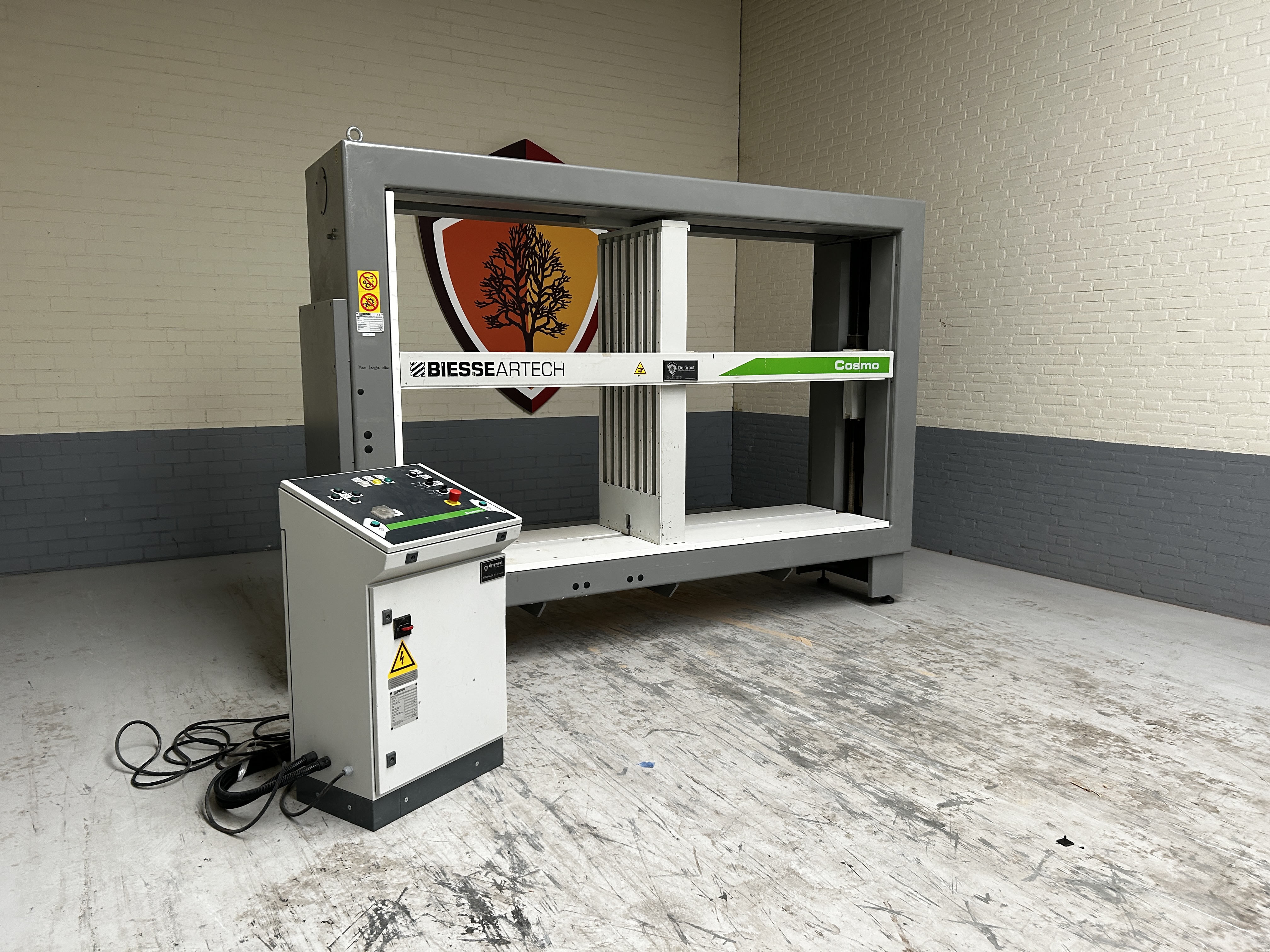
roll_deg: +0.7
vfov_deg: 53.1
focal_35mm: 26
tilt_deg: -6.5
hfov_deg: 67.3
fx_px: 954
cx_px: 635
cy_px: 476
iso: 125
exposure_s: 1/100
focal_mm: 5.7
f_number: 1.5
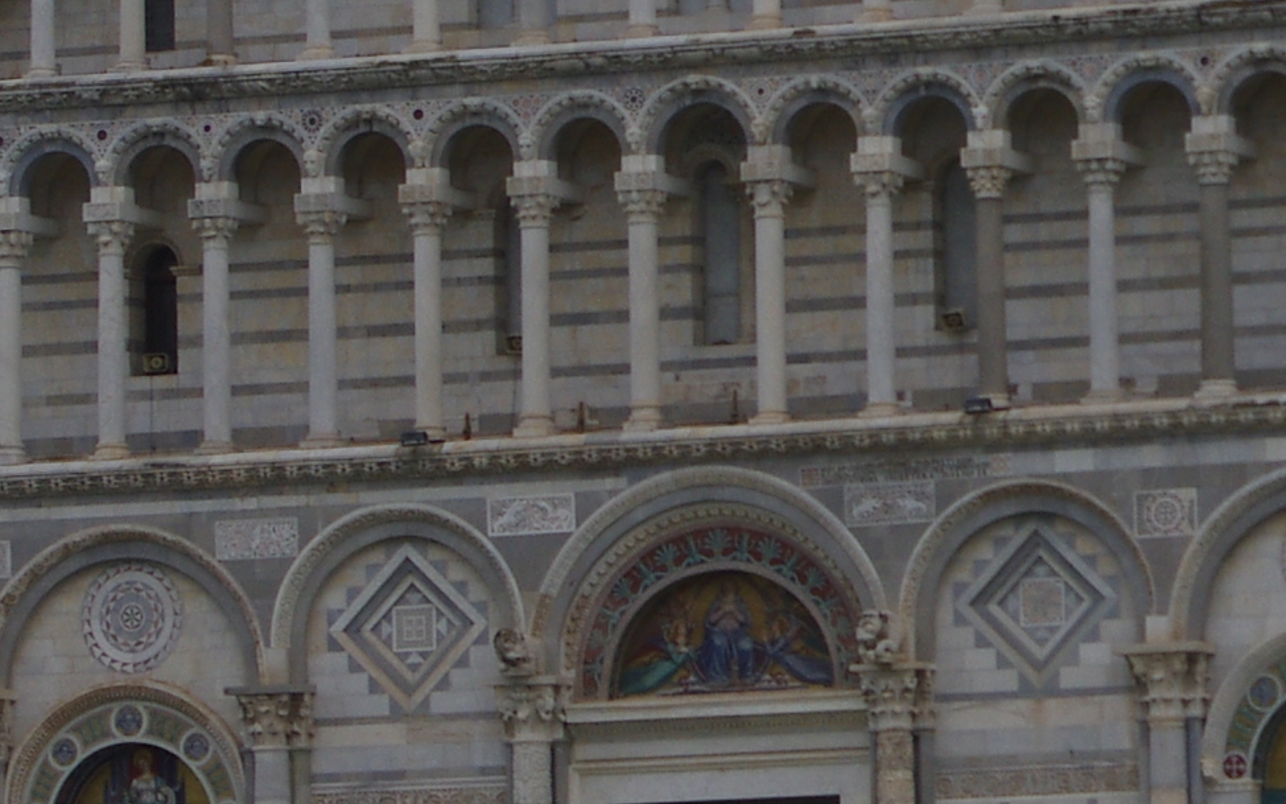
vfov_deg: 4.9
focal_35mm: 269
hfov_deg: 7.7
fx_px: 9429
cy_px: 272
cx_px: 1818
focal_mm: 40
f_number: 10
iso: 200
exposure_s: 1/400
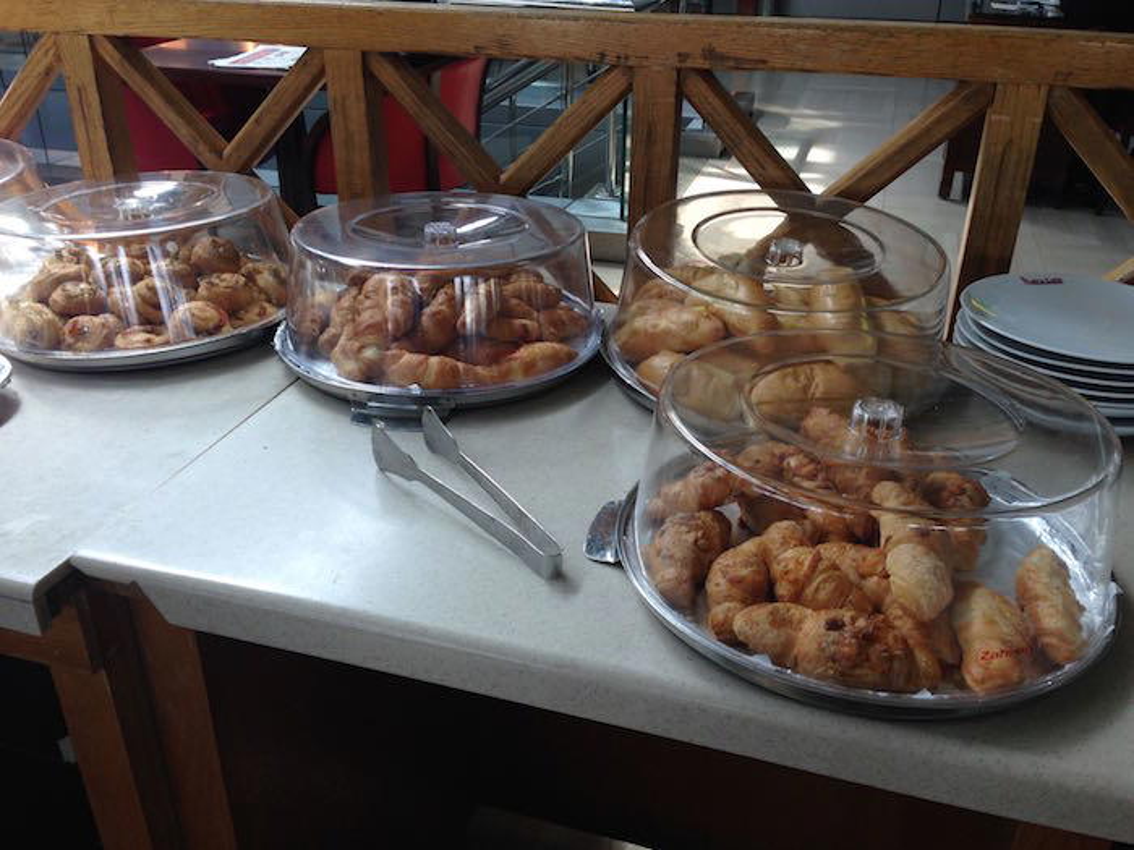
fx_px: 1081
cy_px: 425
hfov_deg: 55.4
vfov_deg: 42.9
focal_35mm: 33
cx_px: 567
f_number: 2.4
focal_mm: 4.12
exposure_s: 1/40
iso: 50
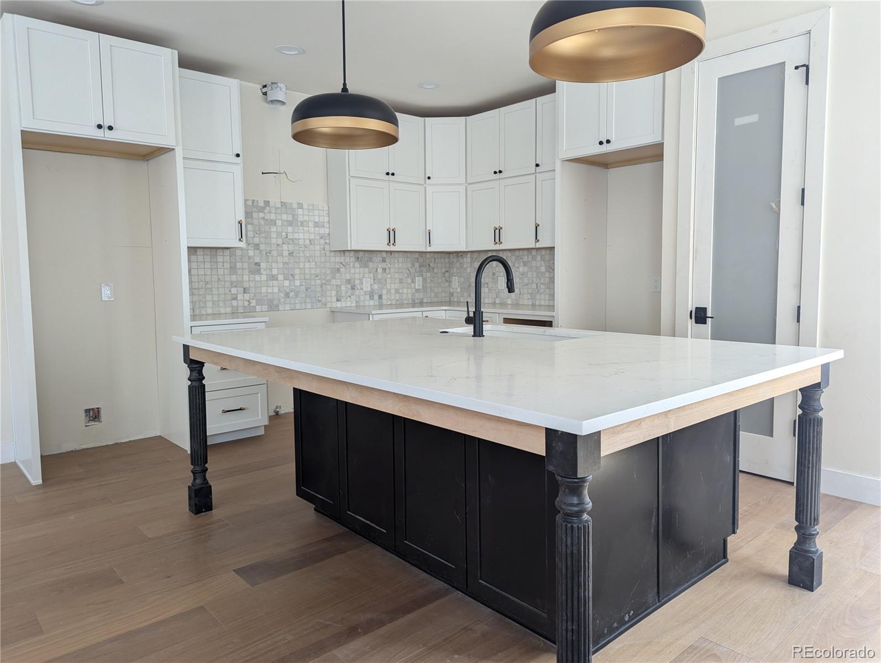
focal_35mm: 24
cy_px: 332
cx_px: 440
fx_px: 612
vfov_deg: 56.9
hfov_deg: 71.5
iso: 41
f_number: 1.85
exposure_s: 1/46.5
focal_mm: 6.81
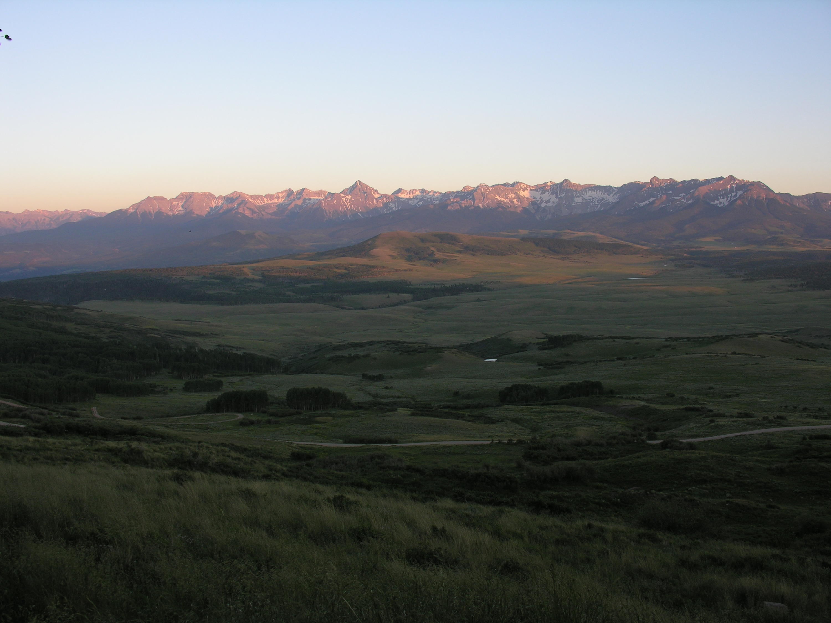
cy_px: 312
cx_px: 416
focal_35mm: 35
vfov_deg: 40.7
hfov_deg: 52.6
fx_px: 840
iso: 50
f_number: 4
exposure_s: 1/67.7
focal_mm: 8.9
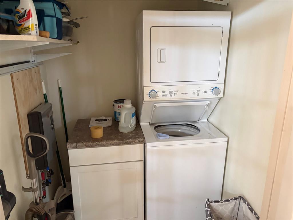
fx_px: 220
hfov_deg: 67.3
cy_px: 110
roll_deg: +1.5
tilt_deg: -14.8
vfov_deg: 53.1
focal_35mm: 26
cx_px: 146
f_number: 1.6
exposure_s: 1/60
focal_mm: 5.96
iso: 400
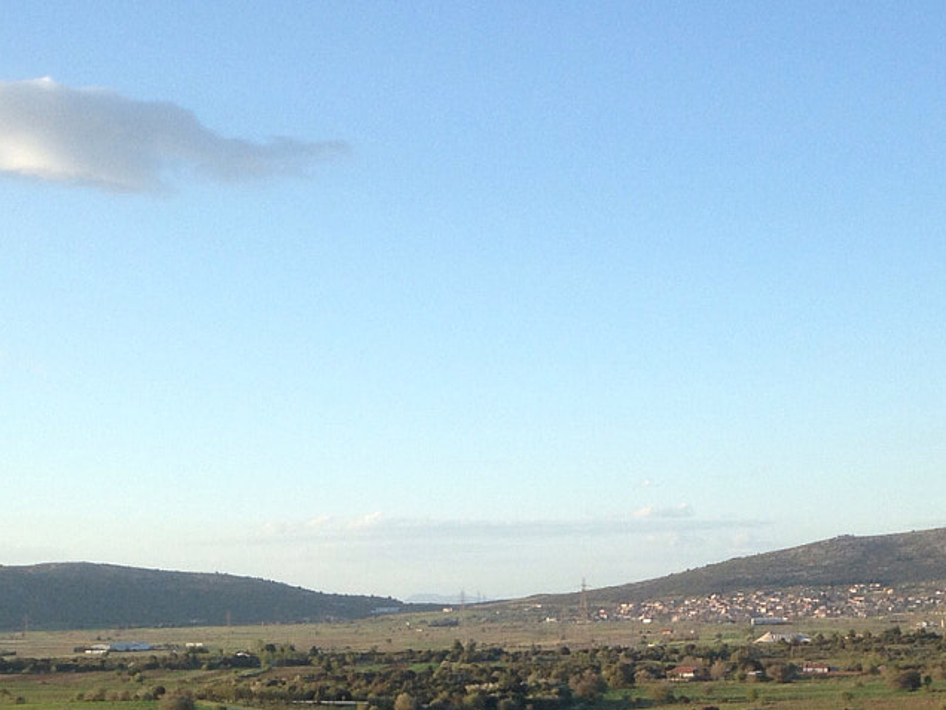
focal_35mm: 83
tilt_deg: -4.1
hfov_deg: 23.6
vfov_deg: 17.2
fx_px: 2268
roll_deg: -0.1
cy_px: 798
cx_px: 474
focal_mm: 4.12
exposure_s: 1/480
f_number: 2.4
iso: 50
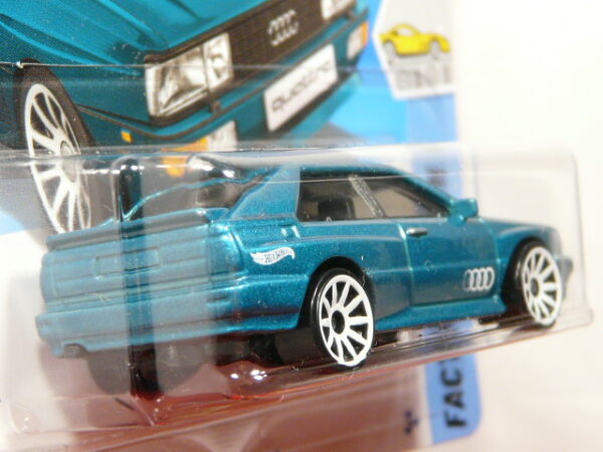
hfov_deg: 19.3
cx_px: 302
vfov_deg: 14.5
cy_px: 226
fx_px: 1777
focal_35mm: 102
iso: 200
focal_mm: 10.5
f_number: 3.2
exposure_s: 1/50
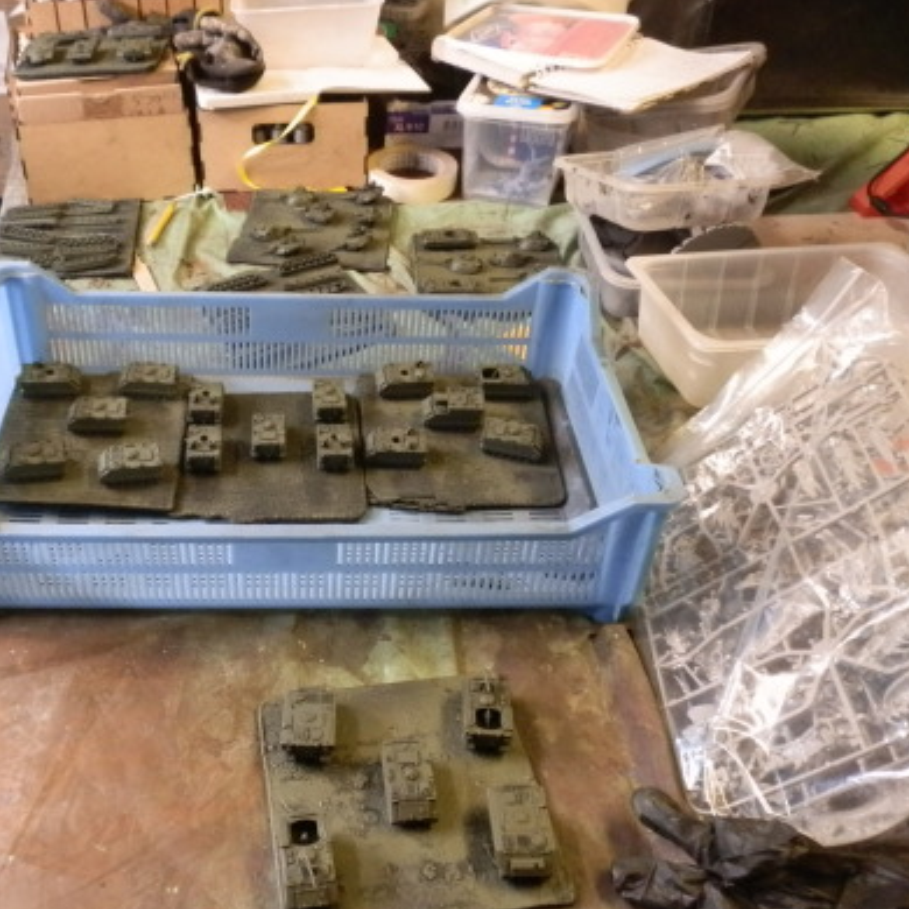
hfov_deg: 47.6
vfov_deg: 48.4
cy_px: 461
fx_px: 1010
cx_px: 298
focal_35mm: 34
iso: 400
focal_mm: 5
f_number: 3.1
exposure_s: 1/20
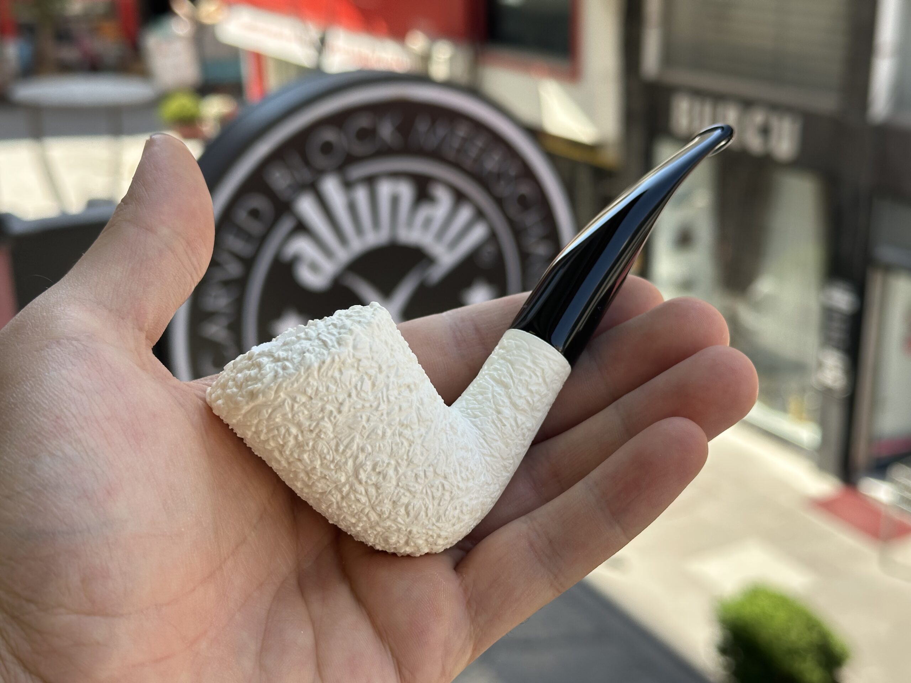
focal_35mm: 48
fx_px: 1263
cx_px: 456
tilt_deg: -19.5
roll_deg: +0.5
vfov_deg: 30.3
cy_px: 342
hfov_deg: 39.7
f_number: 1.78
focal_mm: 6.86
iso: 64
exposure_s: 1/779
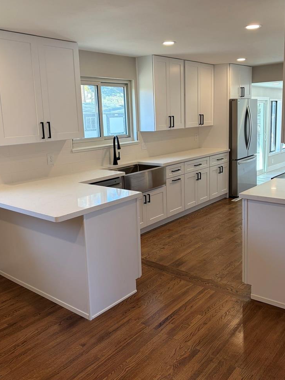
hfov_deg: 44.1
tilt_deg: -9.2
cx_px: 154
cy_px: 171
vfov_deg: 56.7
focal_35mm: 32
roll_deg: +2.6
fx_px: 351
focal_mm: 5.96
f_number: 1.6
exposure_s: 1/120
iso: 64
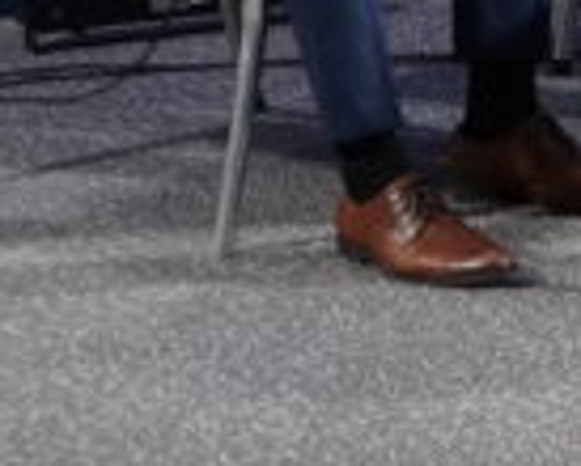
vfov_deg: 5.3
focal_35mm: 289
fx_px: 4977
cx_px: 1344
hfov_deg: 6.4
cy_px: -449
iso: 2500
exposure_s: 1/160
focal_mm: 42
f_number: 4
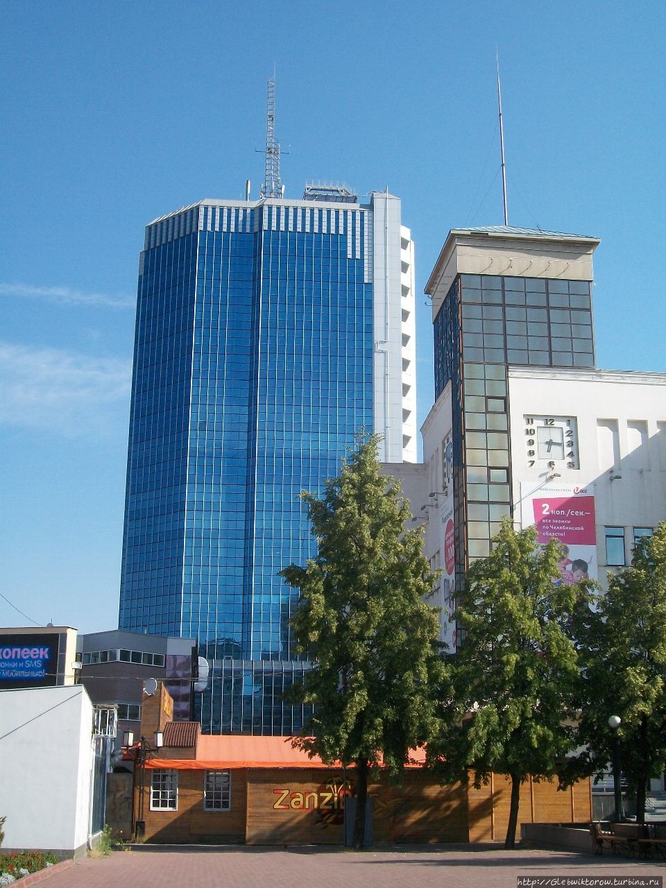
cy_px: 444
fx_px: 1154
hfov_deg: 32.2
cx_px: 333
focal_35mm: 45
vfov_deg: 42.1
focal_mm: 7.6
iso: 80
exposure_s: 1/400
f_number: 5.4
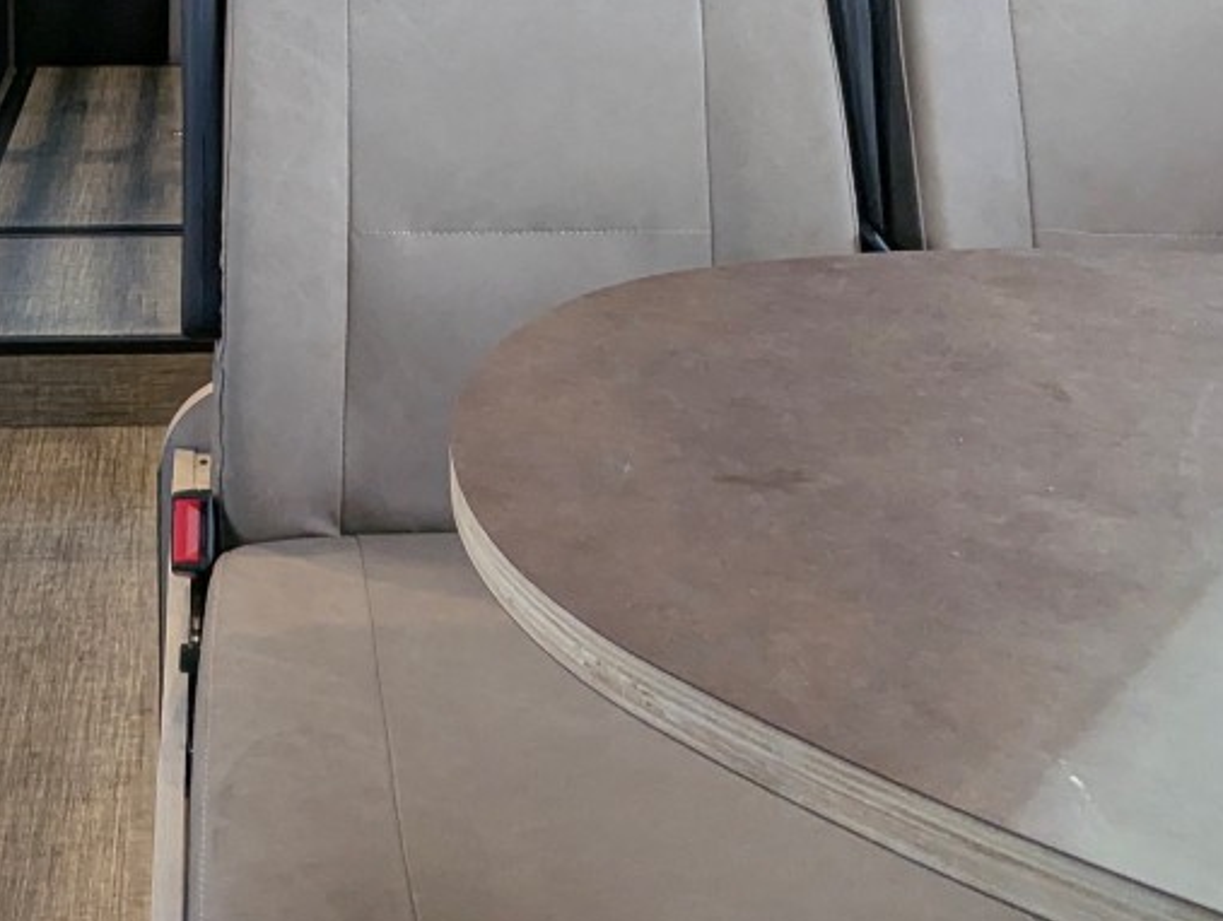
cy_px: -152
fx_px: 1557
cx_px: 252
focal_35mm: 44
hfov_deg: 41.1
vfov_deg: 29.0
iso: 157
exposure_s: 1/82.1
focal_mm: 2.35
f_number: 2.2
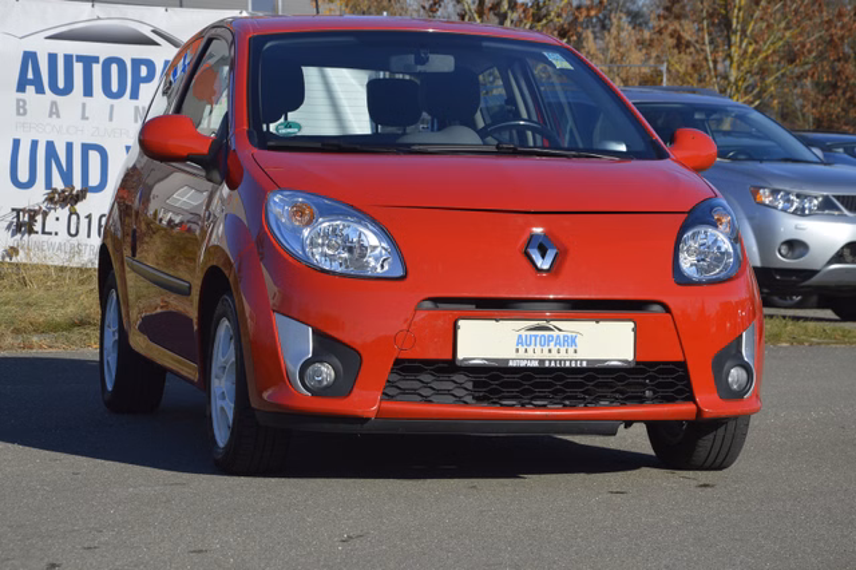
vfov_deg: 12.2
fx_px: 2674
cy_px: 285
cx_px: 428
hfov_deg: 18.2
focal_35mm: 112
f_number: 9
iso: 100
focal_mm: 75
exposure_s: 1/320
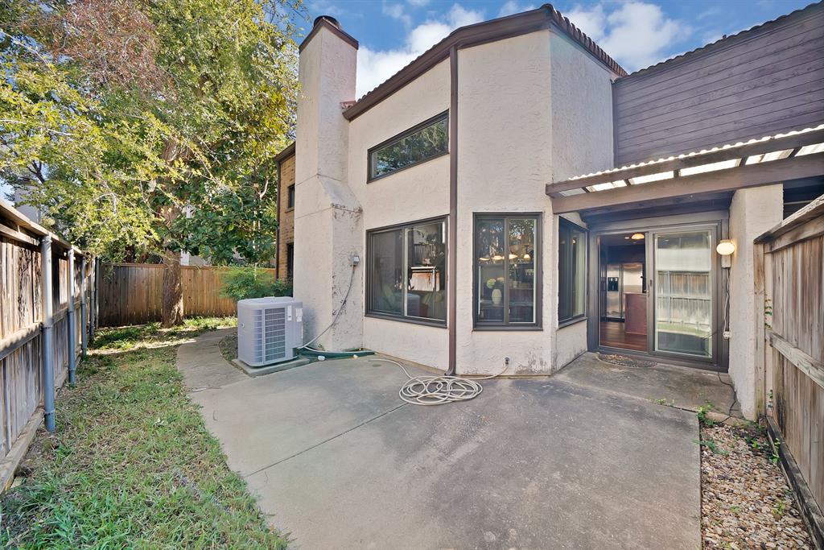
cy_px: 275
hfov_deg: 112.6
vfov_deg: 90.0
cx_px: 412
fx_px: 275
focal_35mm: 12
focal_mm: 12
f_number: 9
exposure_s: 1/30
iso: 640
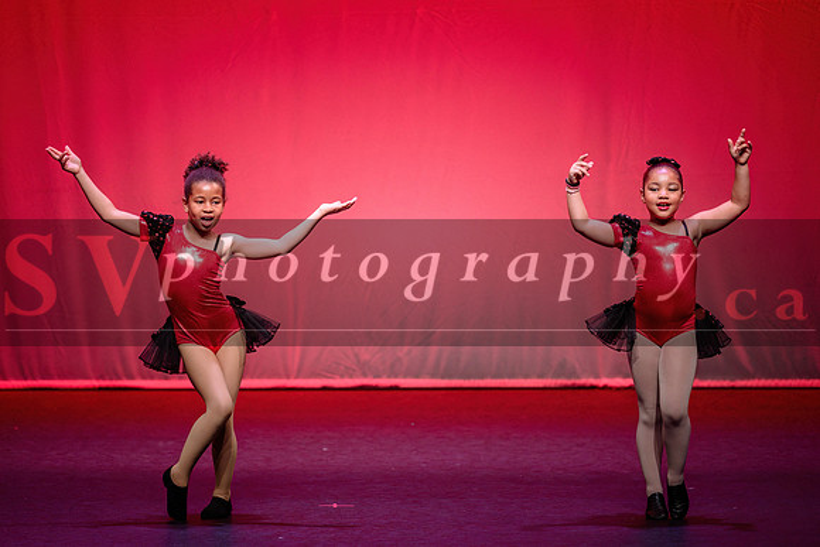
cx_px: 380
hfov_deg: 9.6
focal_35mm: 214
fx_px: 4885
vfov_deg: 6.4
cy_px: 293
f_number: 2.8
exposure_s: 1/400
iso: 1250
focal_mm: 200
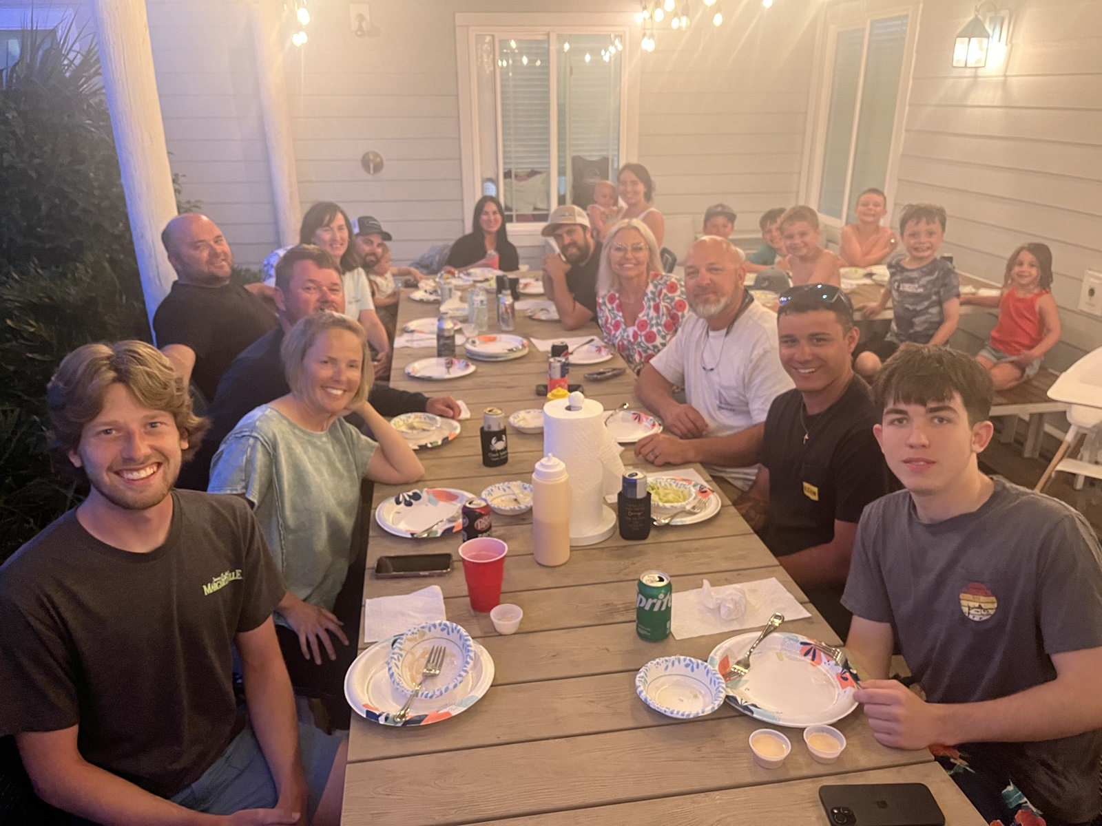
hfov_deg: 67.3
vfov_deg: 53.1
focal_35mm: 26
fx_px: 828
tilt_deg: -21.4
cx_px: 551
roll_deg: -0.1
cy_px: 413
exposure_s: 1/30
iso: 640
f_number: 1.6
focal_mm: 5.1
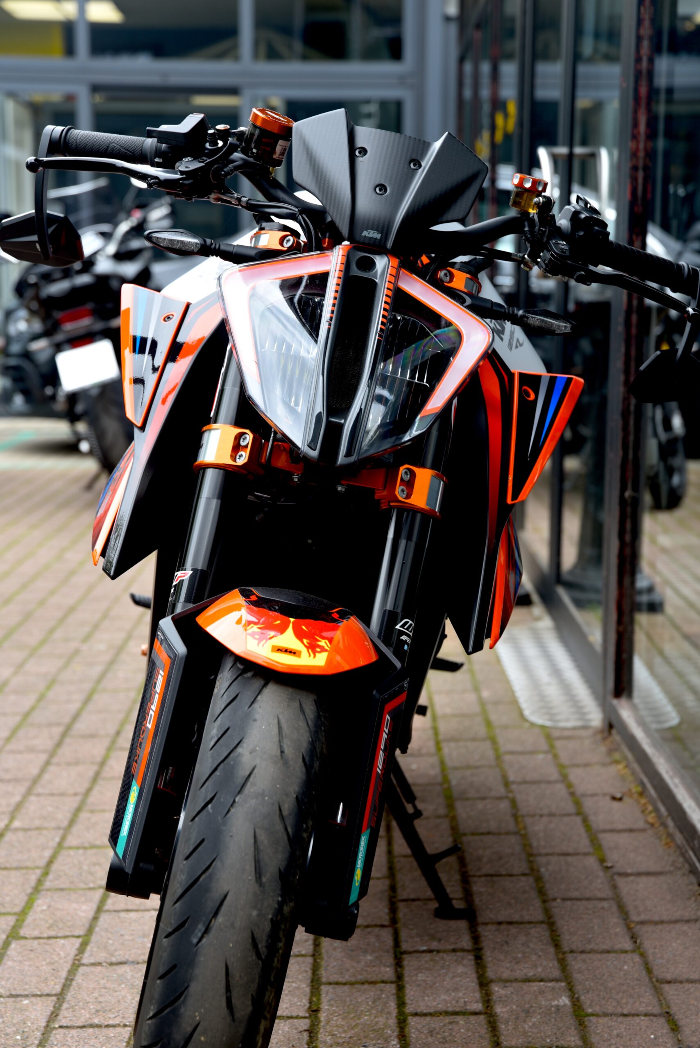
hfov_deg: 19.5
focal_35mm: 70
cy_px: 524
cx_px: 350
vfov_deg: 28.8
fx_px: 2040
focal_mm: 70
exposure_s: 1/100
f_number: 5
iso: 100
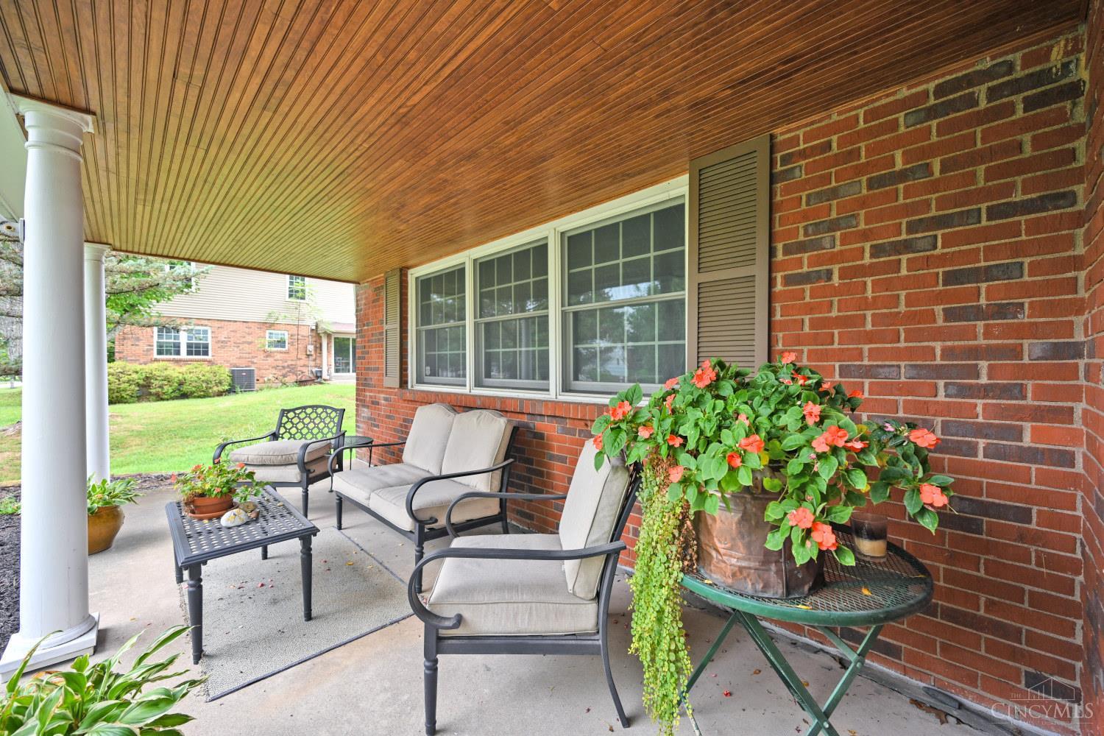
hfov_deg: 104.3
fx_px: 429
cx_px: 552
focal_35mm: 14
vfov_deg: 81.2
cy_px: 368
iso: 200
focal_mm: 14
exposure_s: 1/80
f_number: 4.5
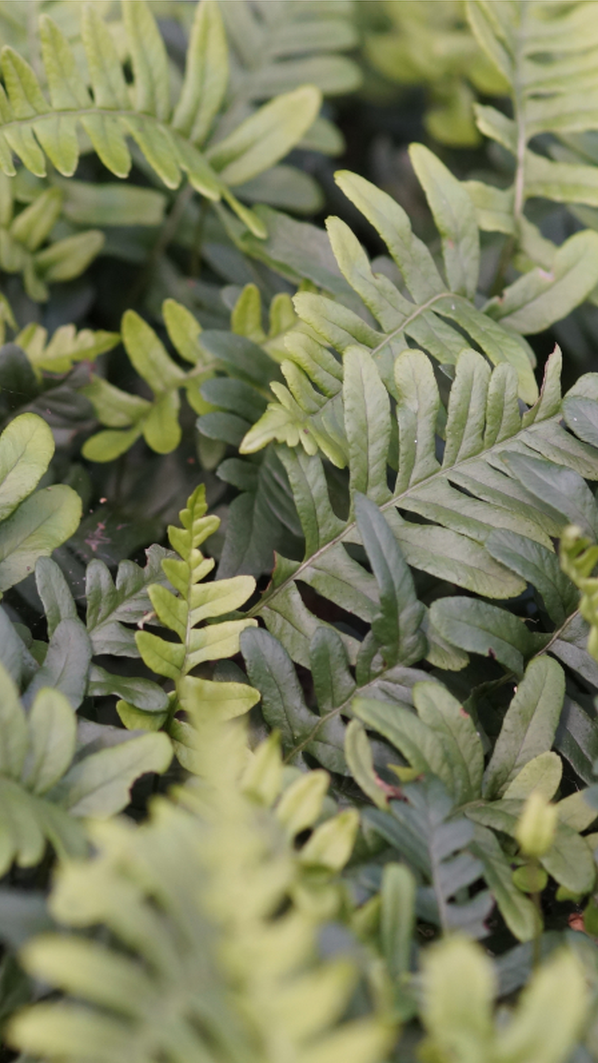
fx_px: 6678
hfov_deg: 5.1
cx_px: 394
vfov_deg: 9.1
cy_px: 533
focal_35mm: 237
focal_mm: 100
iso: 500
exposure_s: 1/160
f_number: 4
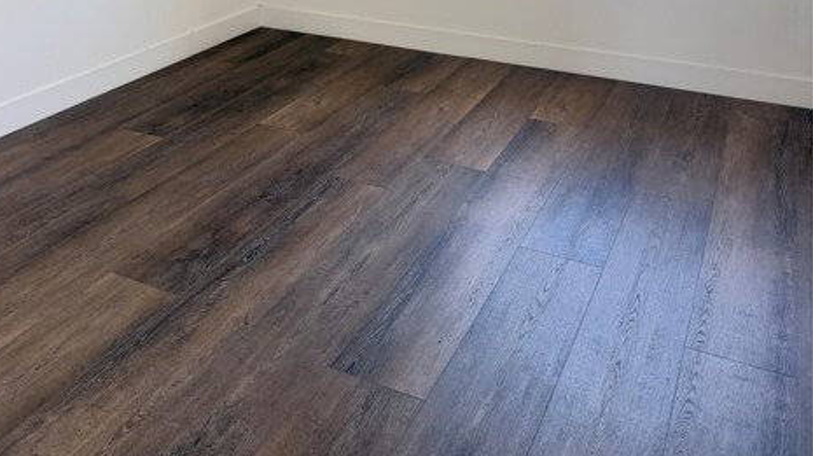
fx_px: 776
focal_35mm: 36
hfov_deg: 55.3
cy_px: -17
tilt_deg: -13.4
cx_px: 395
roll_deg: +1.0
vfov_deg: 30.1
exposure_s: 1/198
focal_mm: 6.76
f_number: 1.78
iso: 200
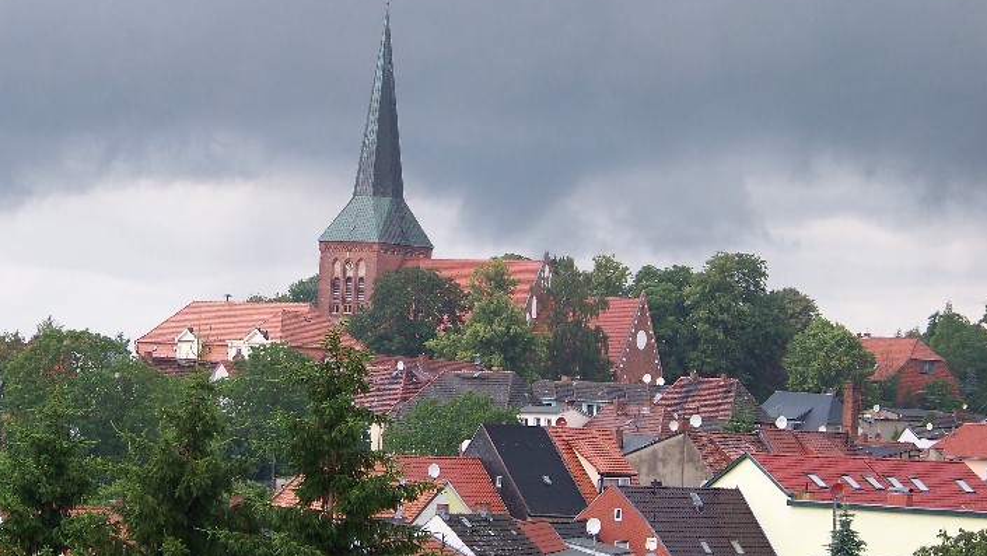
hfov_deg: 16.4
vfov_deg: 9.3
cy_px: 221
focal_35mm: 131
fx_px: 3429
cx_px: 482
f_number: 3.2
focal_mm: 17.6
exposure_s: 1/40
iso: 64
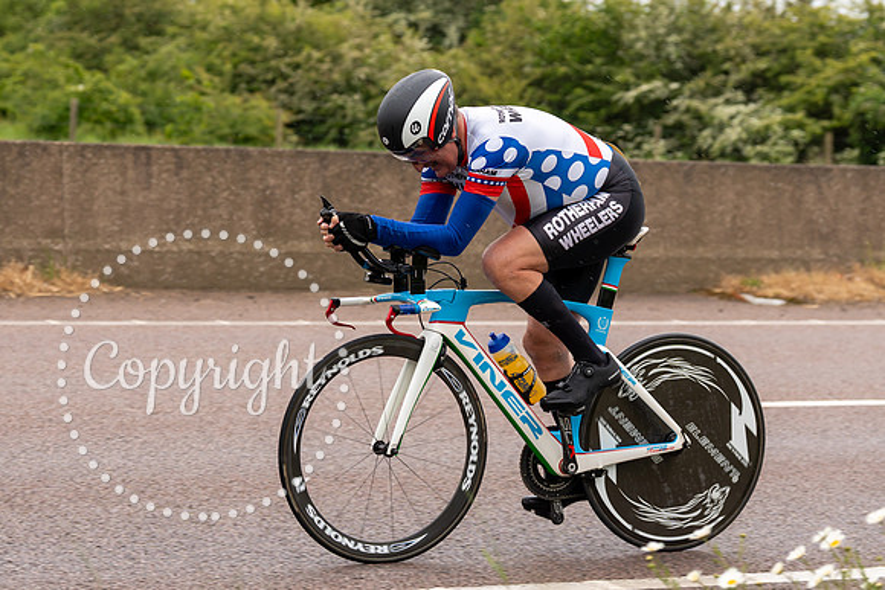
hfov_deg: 18.6
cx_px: 372
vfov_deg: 12.5
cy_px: 218
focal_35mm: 110
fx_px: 2702
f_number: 3.5
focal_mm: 70
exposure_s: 1/1000
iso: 320
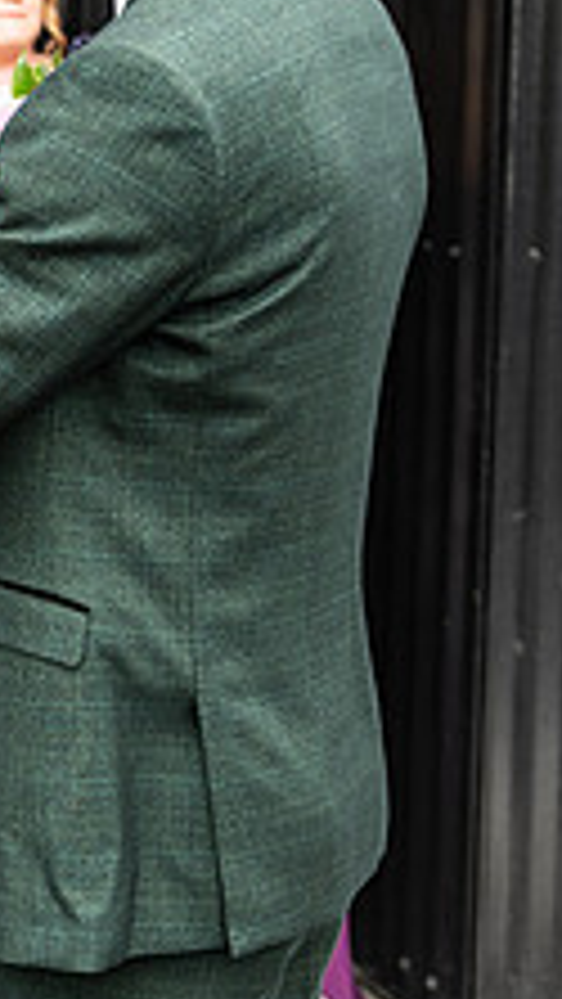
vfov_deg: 22.0
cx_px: -270
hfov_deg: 12.1
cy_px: 236
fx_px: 2541
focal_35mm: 96
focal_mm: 35
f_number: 3.5
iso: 160
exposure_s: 1/200
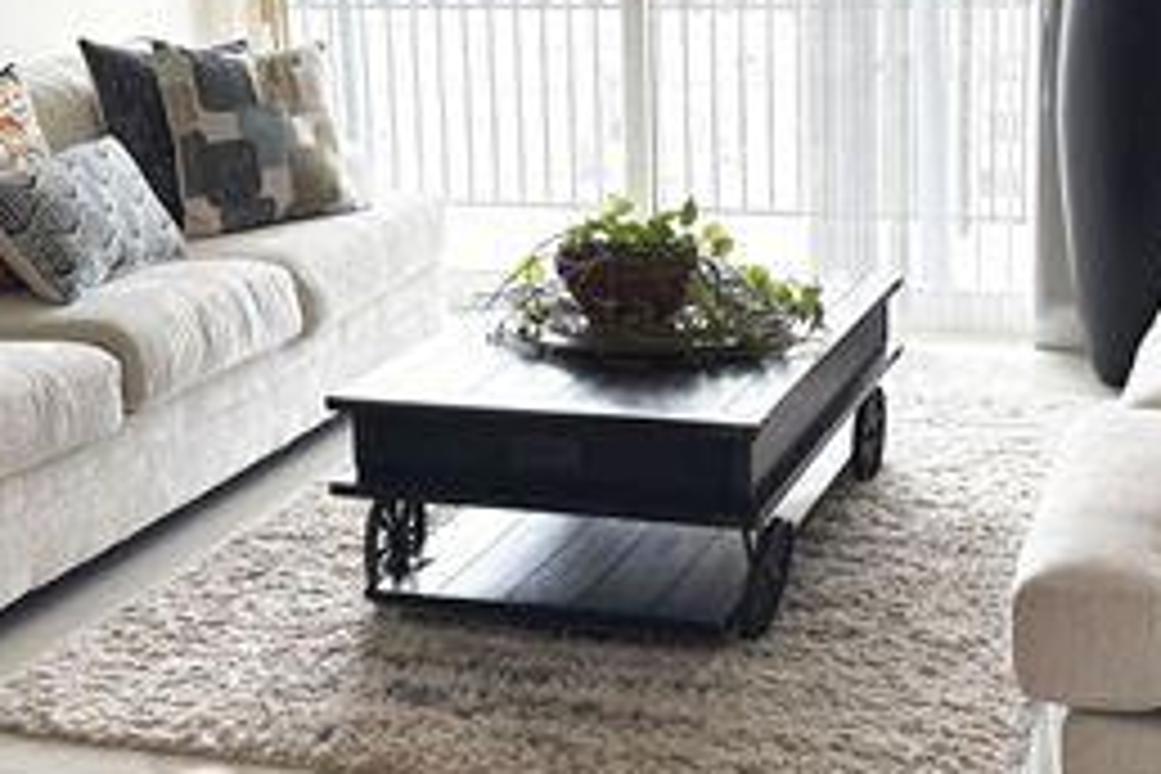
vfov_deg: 21.9
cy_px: 297
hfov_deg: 32.4
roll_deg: +1.5
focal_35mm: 62
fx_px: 1999
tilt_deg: -13.0
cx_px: 603
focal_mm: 6.76
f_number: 1.78
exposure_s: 1/303
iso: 100
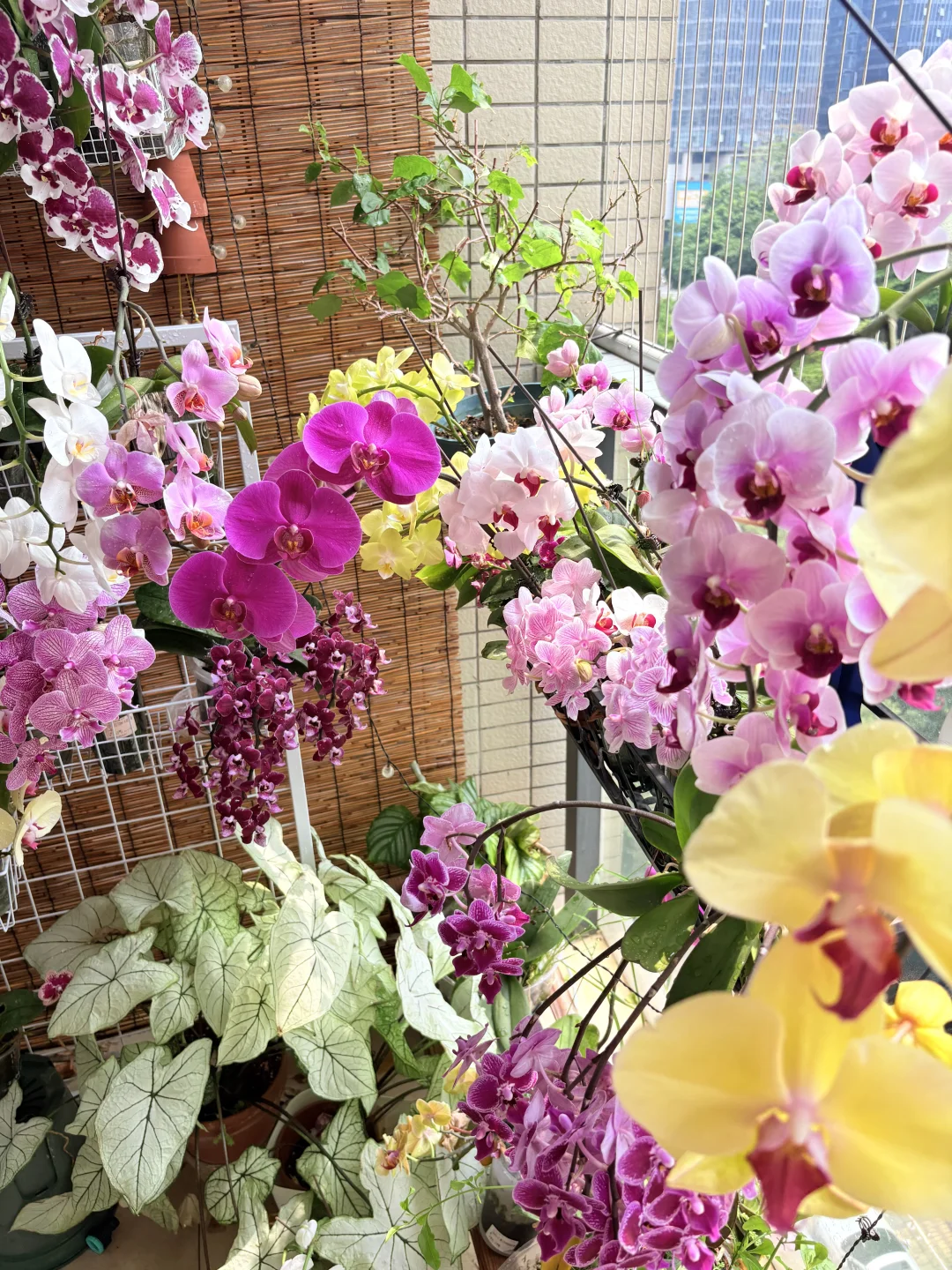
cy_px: 635
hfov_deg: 53.1
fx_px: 953
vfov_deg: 67.3
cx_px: 476
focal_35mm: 26
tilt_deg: -25.6
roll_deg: +1.0
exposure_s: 1/618
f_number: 1.6
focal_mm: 5.96
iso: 50
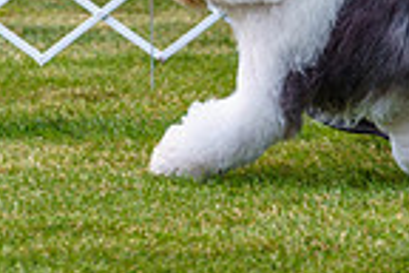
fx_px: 6930
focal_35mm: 610
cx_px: 352
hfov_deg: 3.4
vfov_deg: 2.2
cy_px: -215
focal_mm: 151
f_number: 4
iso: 200
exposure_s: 1/500
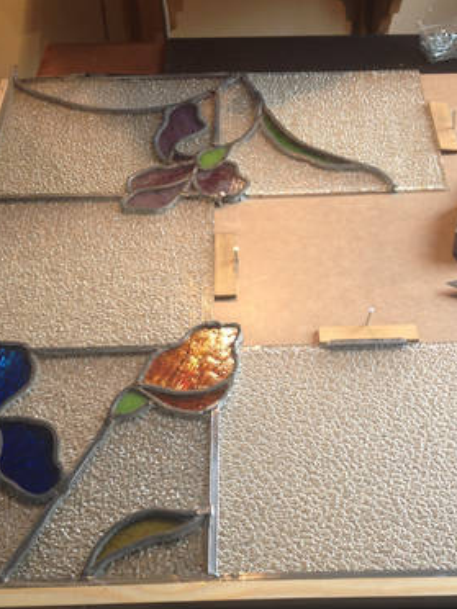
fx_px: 827
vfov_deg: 40.2
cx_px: 260
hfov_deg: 30.8
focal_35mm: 47
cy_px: 368
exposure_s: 1/20
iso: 64
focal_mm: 4.28
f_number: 2.4
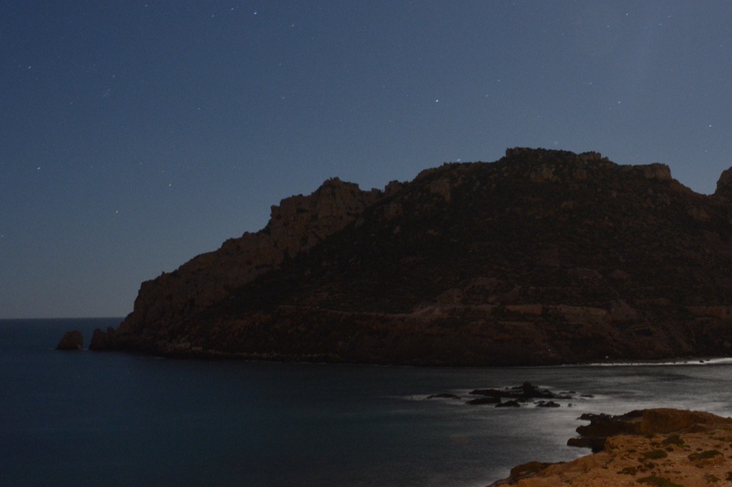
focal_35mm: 49
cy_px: 303
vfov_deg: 27.4
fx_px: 996
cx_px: 496
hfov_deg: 39.8
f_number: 8
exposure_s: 30
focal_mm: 22
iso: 800
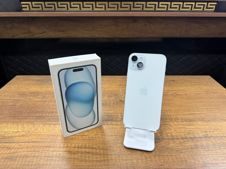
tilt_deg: -27.2
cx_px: 113
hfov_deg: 71.6
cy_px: 84
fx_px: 157
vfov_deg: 56.8
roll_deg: -0.3
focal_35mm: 24
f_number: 1.78
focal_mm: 6.76
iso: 160
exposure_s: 1/50
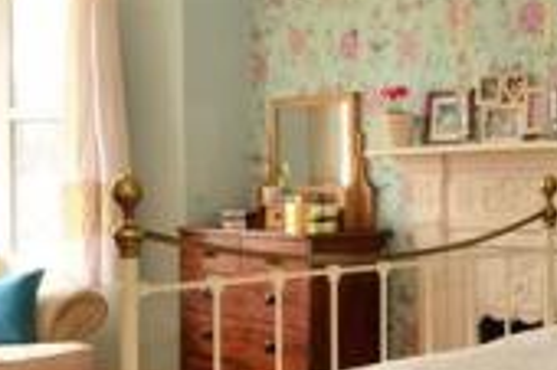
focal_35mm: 58
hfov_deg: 34.0
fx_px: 897
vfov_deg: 23.3
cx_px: 396
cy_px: 169
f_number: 13
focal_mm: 10
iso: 400
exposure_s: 1/10
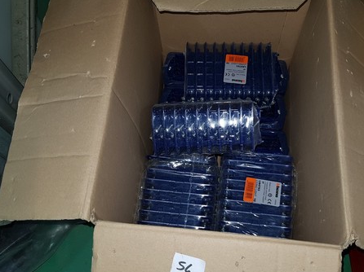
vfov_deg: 40.6
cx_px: 217
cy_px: 155
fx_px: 368
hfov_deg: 52.3
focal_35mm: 35
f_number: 1.7
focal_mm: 4.2
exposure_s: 1/50
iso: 50
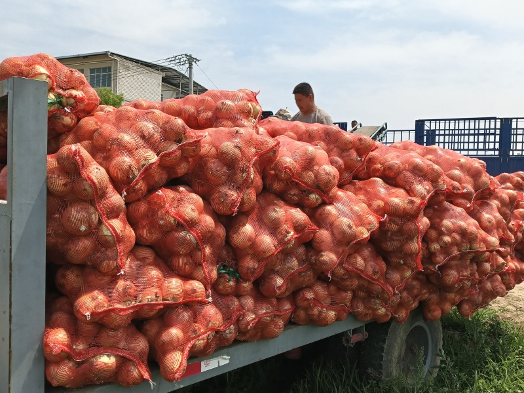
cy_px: 196
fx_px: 454
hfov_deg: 60.0
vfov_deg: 46.8
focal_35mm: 30
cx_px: 262
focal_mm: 3.61
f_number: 1.8
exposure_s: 1/1316
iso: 50
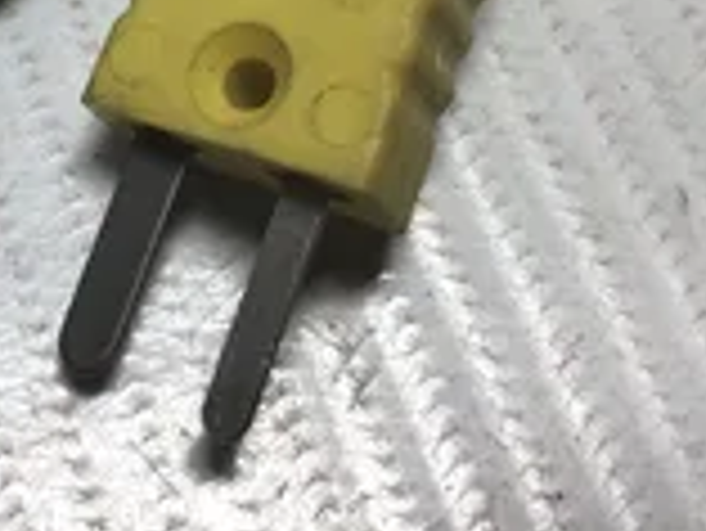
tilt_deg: -60.7
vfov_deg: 17.6
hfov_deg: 24.0
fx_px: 1612
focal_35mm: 79
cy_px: -135
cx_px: 76
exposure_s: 1/130
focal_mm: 3.3
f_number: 2.4
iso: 25
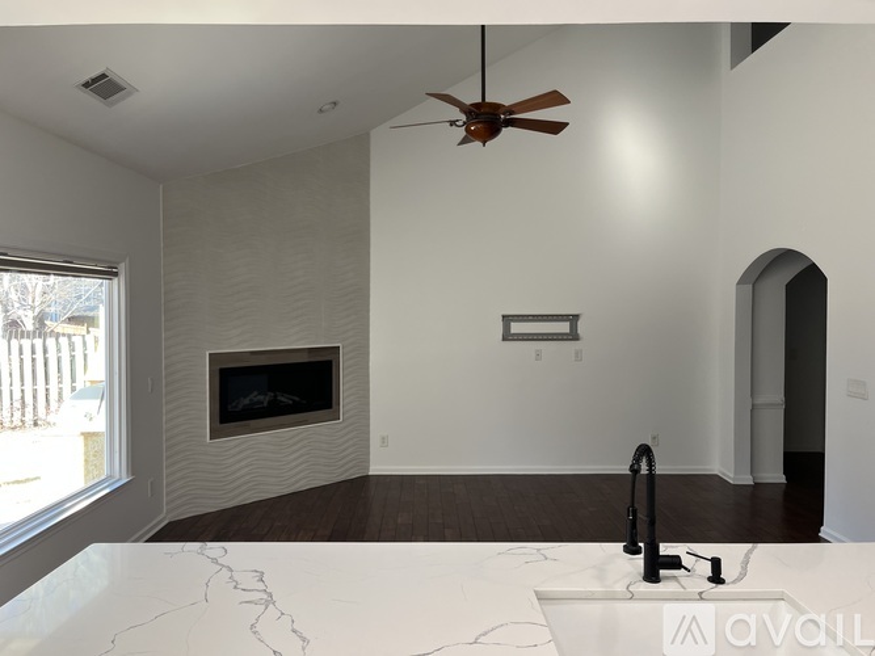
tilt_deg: -1.2
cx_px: 438
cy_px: 328
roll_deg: +0.4
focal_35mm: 26
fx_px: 657
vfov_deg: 53.0
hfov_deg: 67.3
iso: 80
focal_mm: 5.1
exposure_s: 1/120
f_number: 1.6
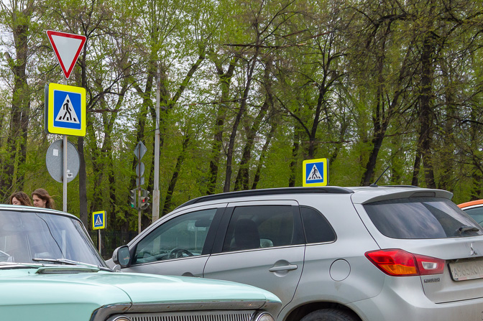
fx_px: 818
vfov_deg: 22.1
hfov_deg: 31.4
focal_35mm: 61
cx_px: 48
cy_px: 228
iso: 200
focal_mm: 20
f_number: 7.1
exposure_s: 1/640
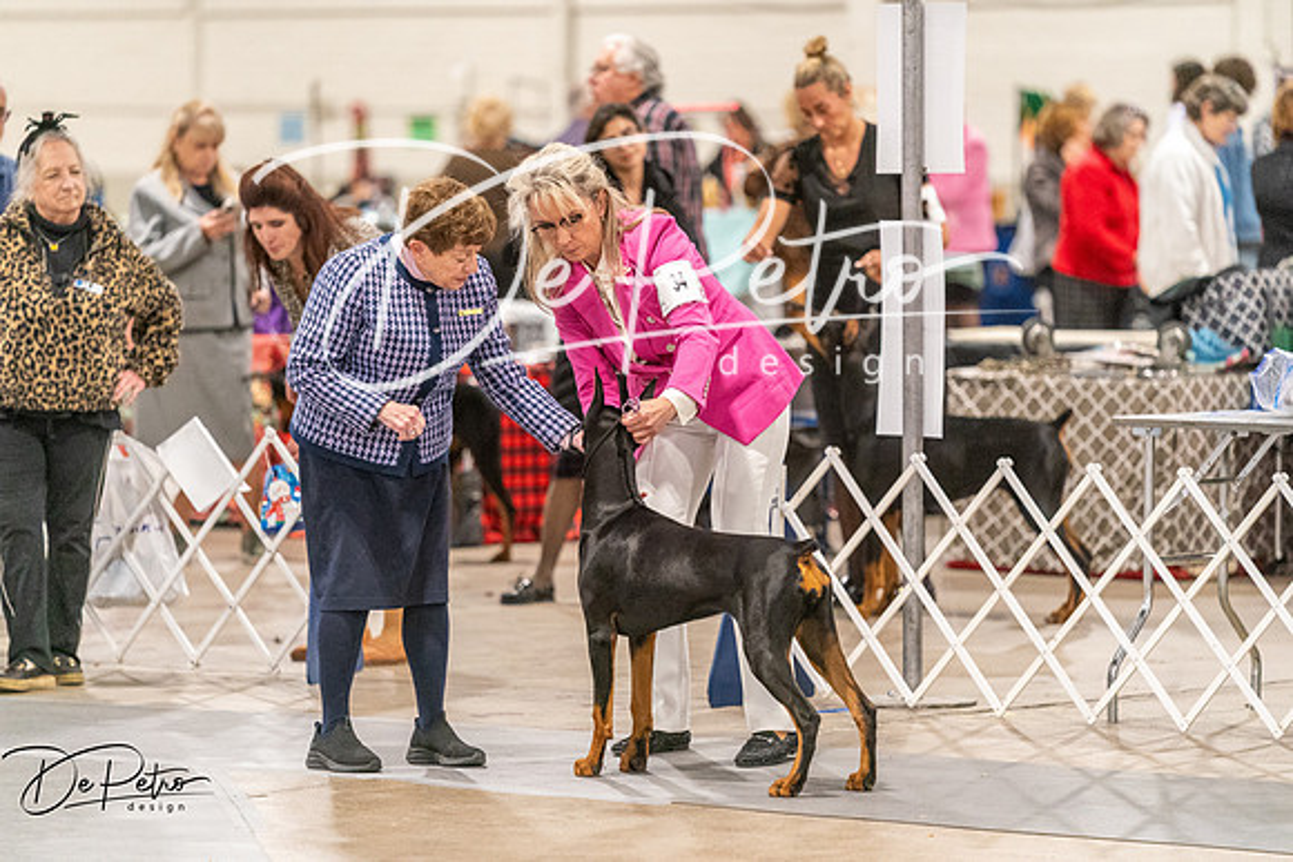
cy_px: 431
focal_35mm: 200
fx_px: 7185
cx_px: 646
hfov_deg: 10.3
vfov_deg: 6.9
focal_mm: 200
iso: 6400
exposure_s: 1/250
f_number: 3.2
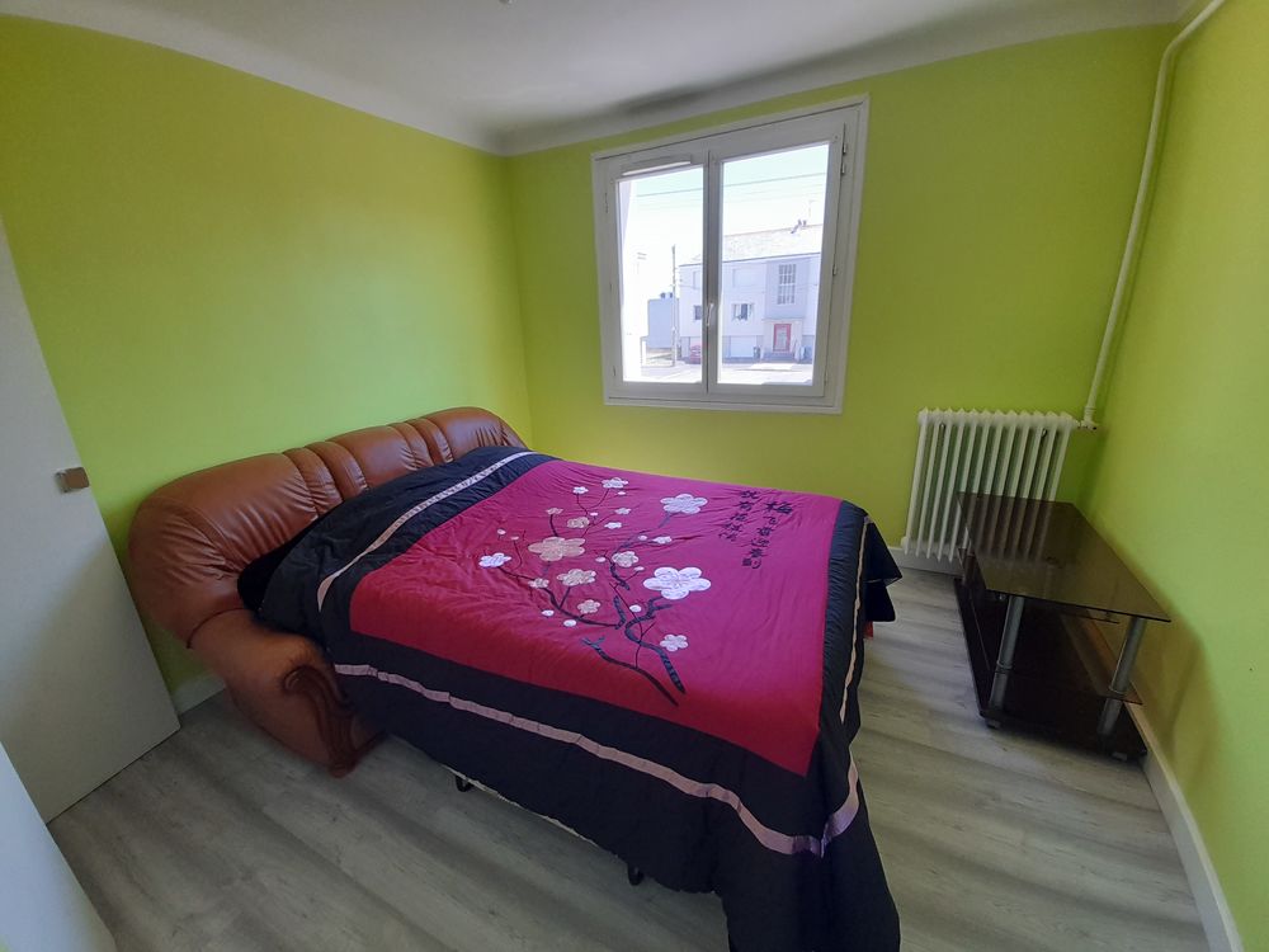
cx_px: 634
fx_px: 477
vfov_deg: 89.9
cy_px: 476
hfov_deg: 106.2
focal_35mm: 13
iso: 64
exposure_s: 1/100
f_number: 2.2
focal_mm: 1.42
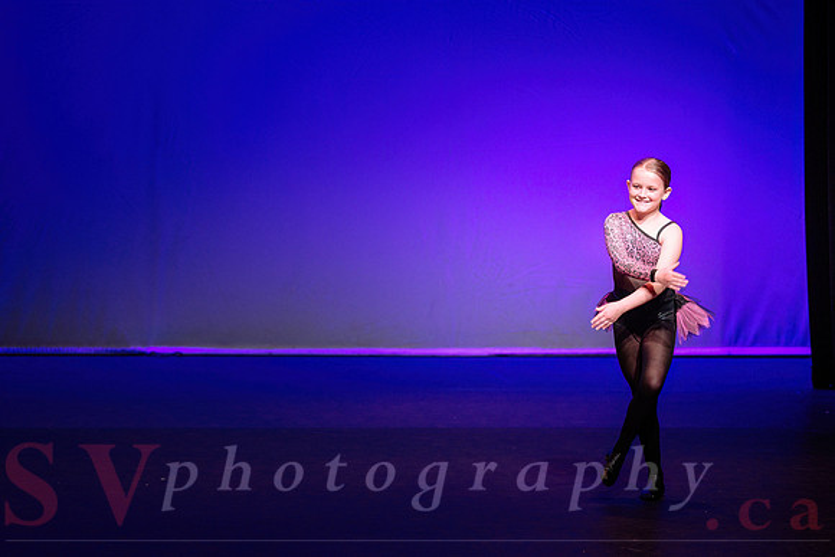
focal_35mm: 190
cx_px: 461
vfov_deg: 7.2
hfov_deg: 10.8
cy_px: 256
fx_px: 4404
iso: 1600
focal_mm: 145
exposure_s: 1/500
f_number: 2.8
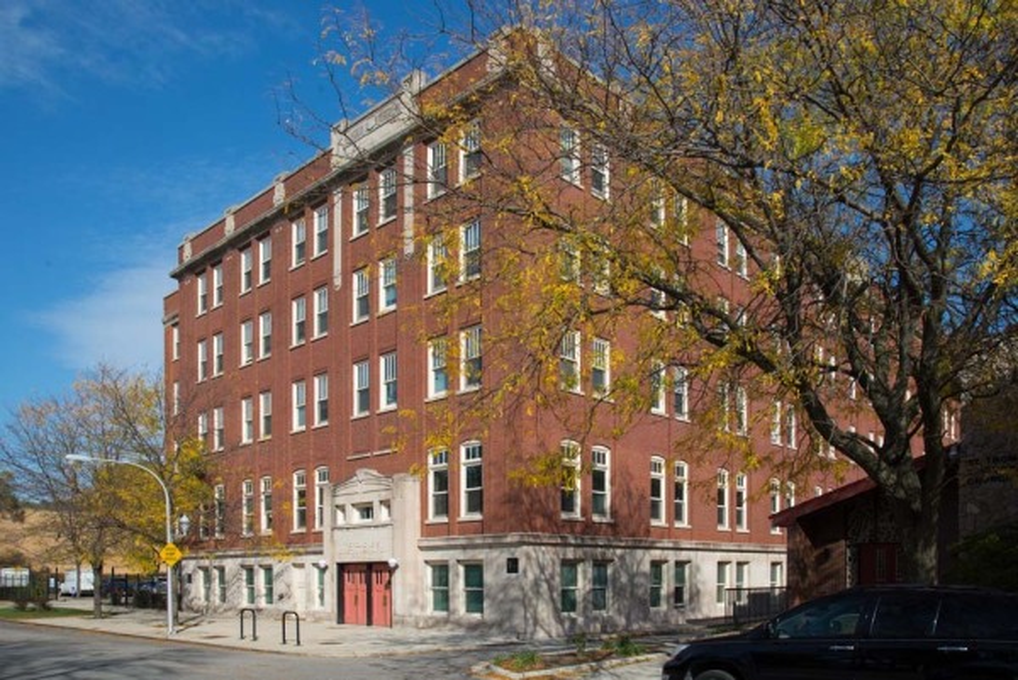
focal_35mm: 27
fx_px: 764
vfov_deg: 48.0
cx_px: 509
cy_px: 340
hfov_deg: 67.3
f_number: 11
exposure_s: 1/250
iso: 250
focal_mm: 27
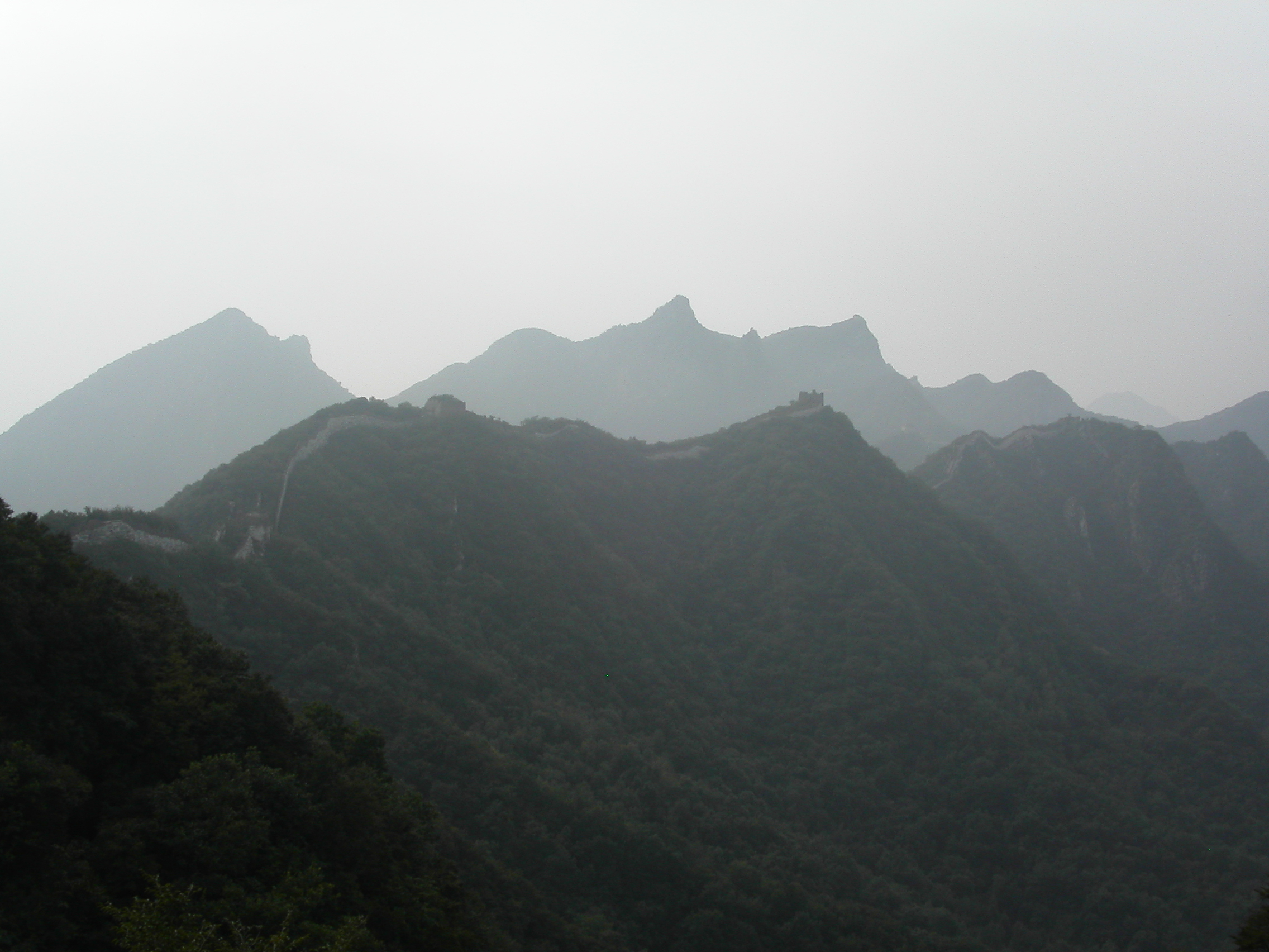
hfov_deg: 46.8
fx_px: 1466
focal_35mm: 40
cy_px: 476
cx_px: 634
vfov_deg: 36.0
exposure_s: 1/350
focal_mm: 8.4
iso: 100
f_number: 8
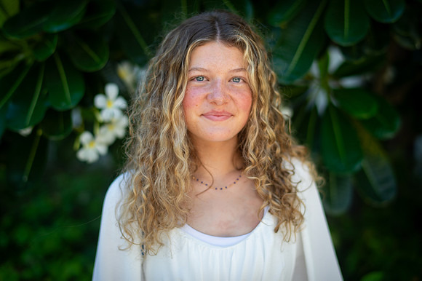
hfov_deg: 34.5
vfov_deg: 23.4
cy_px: 140
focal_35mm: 58
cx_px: 211
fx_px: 679
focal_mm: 58
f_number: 2
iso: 125
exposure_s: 1/200
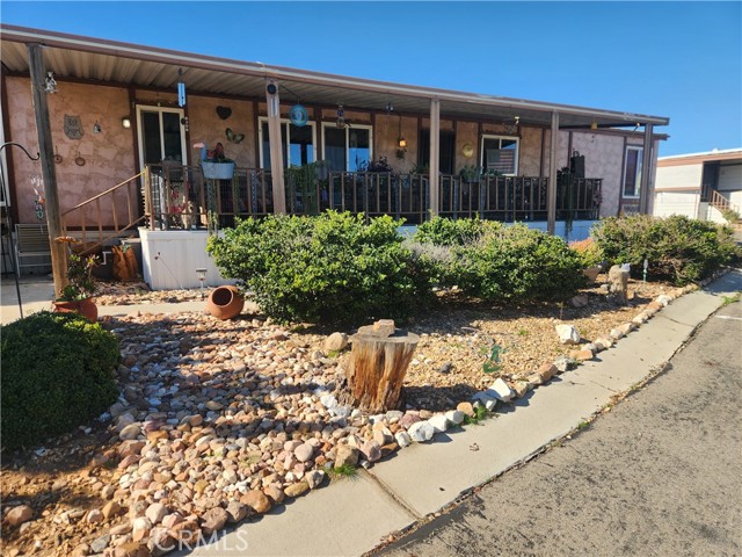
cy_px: 278
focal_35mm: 23
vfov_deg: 58.9
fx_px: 493
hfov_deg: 73.9
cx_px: 371
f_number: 1.8
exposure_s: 1/1328
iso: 20
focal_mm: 5.4
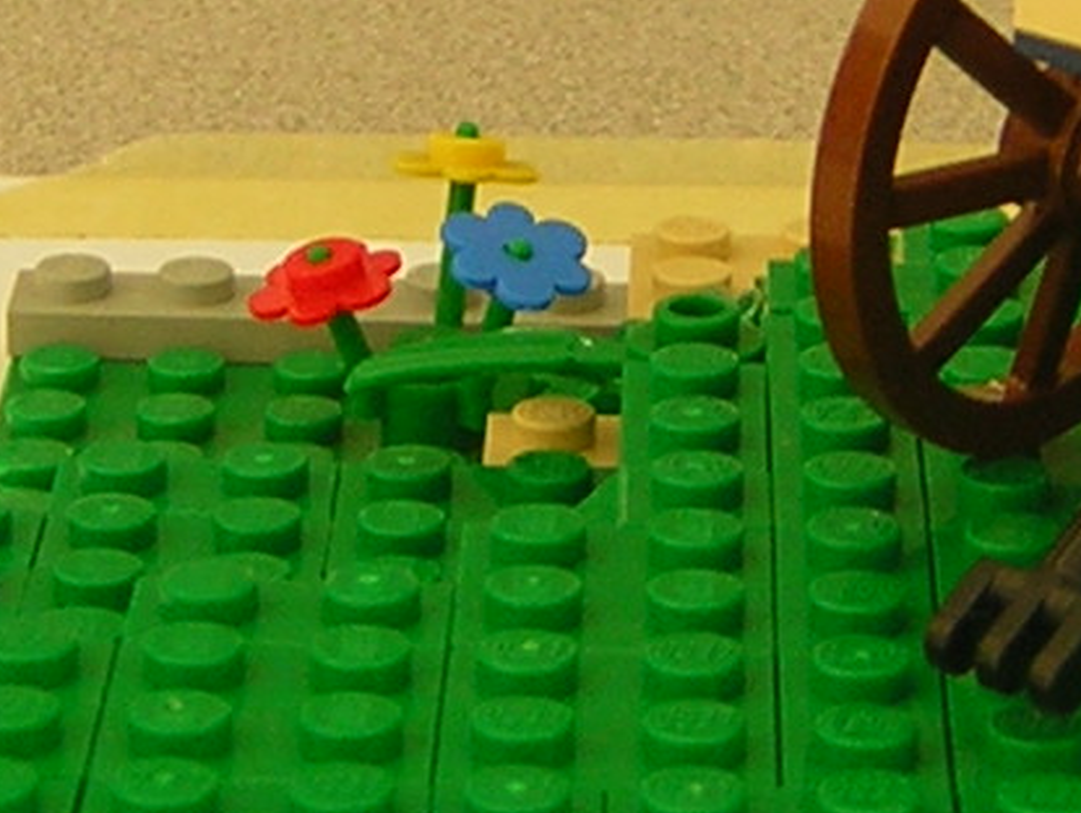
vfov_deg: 8.2
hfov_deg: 10.9
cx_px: 774
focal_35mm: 181
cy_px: 81
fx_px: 5657
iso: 50
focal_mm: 6.1
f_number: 2.9
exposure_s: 1/13
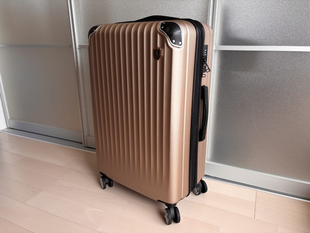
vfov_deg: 53.1
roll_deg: +0.4
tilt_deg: -18.1
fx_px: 233
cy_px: 116
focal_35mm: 26
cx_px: 155
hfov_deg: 67.3
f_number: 1.6
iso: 80
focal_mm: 5.96
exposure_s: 1/121
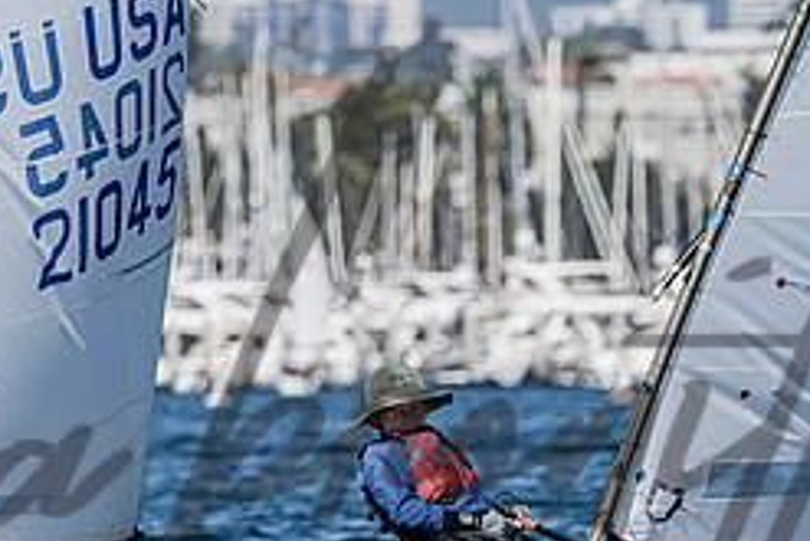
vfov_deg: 1.2
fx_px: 25889
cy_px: 561
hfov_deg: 1.8
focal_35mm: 1150
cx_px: 219
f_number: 8
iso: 320
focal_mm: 400
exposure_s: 1/1000
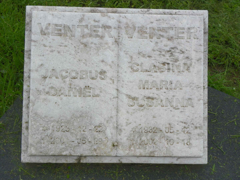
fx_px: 305
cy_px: 90
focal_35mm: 44
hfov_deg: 42.9
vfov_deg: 32.9
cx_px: 120
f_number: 5.6
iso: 64
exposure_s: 1/250
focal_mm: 7.9
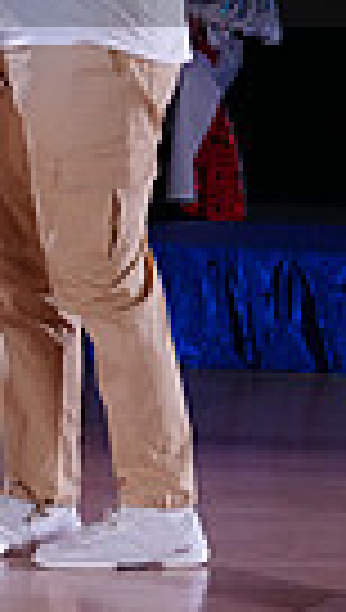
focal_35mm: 548
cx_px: -27
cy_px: -92
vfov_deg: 3.9
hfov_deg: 2.2
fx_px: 8894
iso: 3200
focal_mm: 123
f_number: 5.6
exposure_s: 1/320
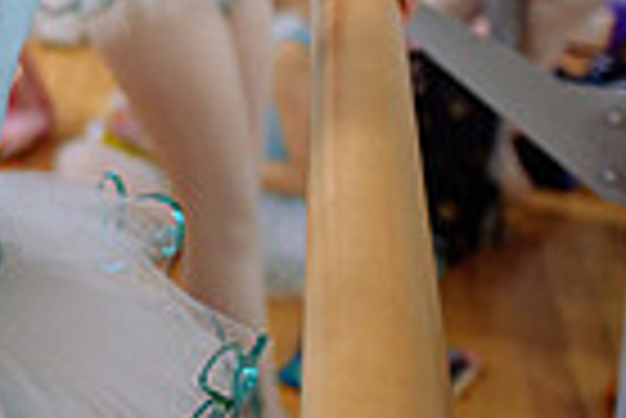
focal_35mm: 108
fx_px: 1880
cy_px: -325
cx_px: -547
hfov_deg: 15.7
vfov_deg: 11.8
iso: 800
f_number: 1.4
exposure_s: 1/250
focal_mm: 24
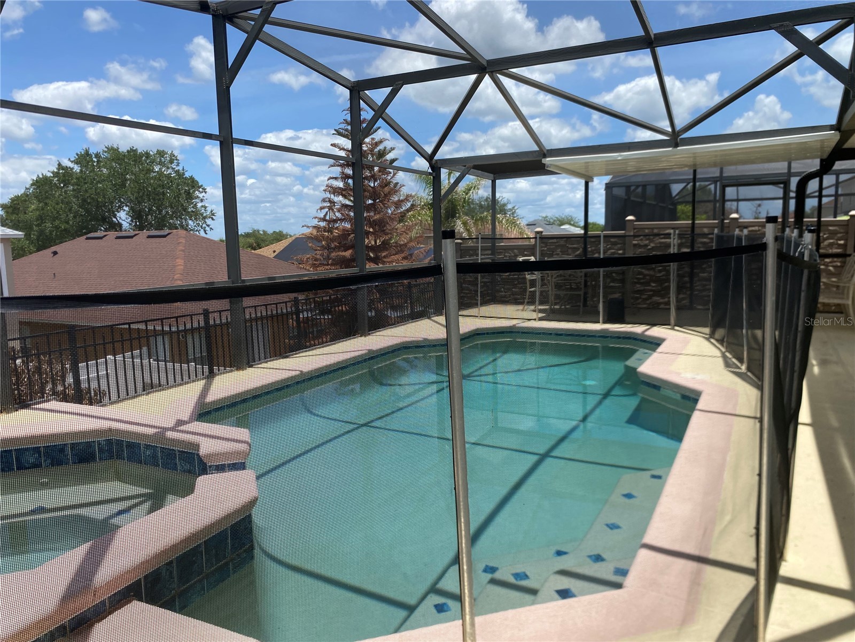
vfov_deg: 53.1
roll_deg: +0.5
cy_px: 321
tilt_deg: -7.3
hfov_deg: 67.3
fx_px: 642
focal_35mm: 26
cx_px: 428
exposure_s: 1/2066
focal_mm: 4.25
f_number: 1.8
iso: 32
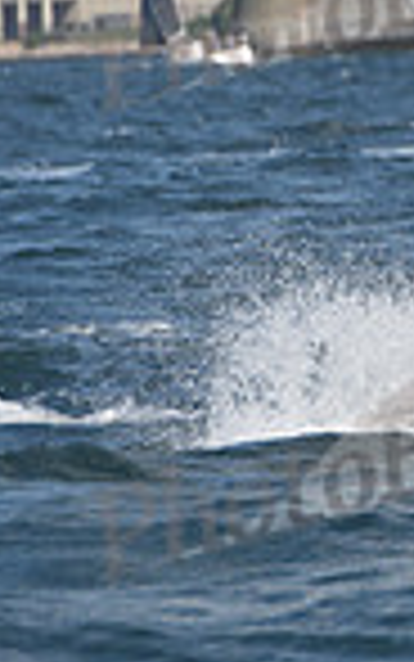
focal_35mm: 784
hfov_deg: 1.7
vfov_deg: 2.7
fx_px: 14139
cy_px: 164
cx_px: 963
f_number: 5.6
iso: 250
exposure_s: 1/1000
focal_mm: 195
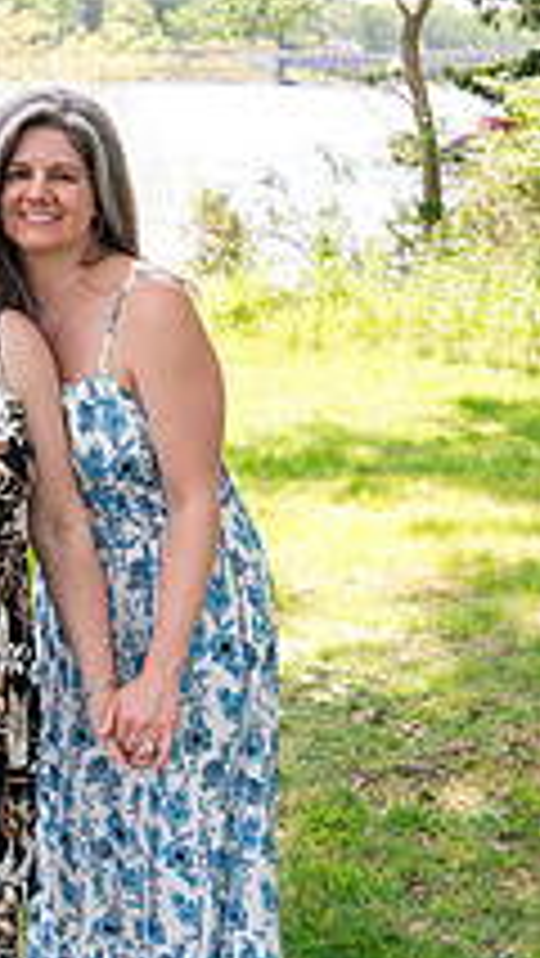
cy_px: 373
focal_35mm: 53
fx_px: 1348
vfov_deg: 39.0
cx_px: -126
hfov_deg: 21.0
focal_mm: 24
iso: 200
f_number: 3.2
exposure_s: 1/250
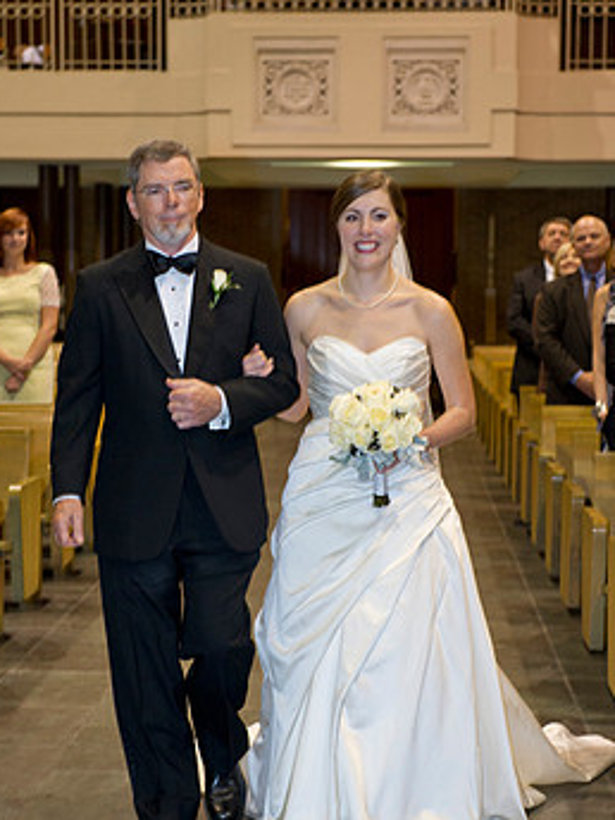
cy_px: 443
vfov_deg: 22.2
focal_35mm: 88
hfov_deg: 16.8
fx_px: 2085
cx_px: 266
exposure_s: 1/60
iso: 1250
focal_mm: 70
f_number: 4
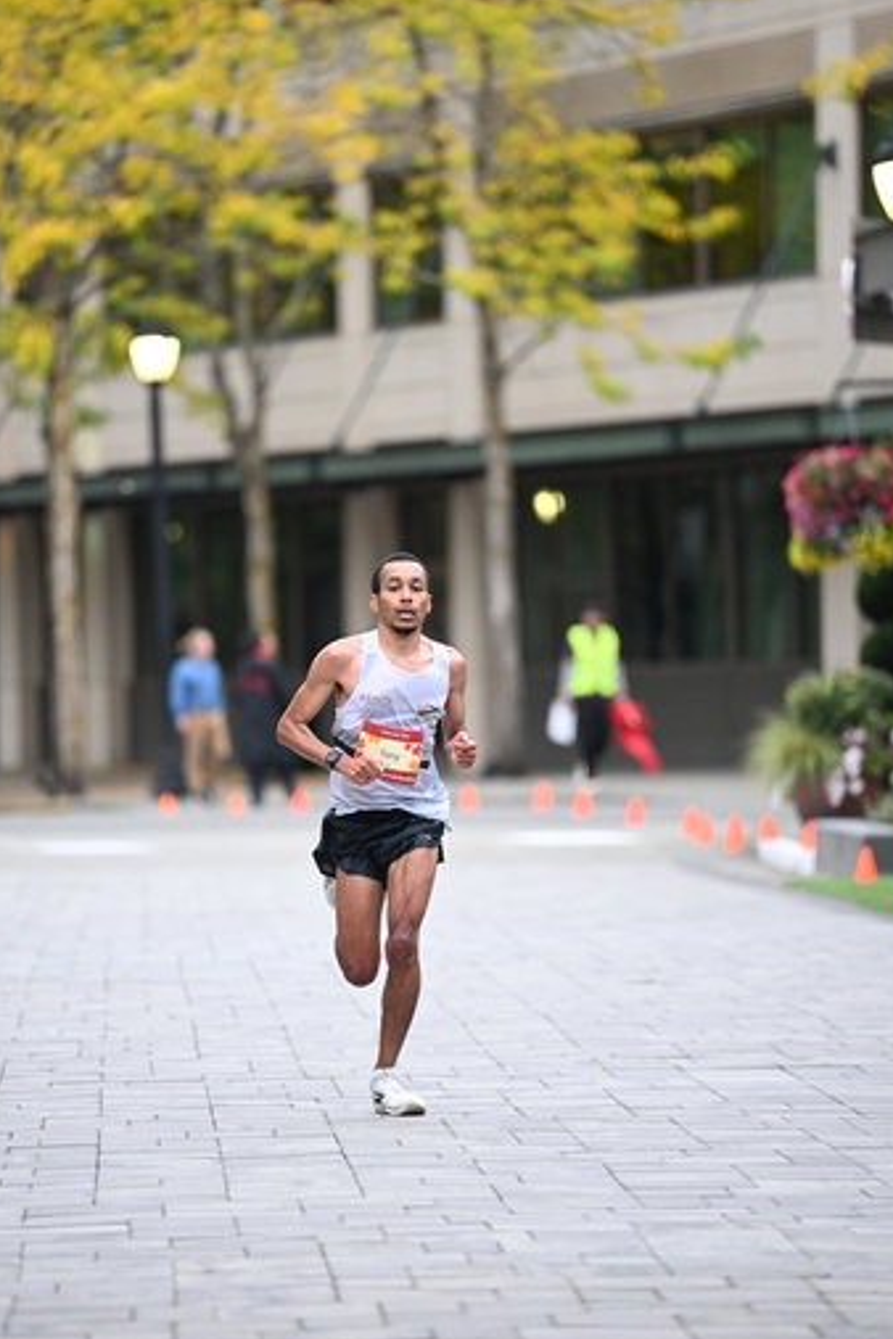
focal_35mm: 217
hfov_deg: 6.3
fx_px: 8074
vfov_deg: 9.5
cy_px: 668
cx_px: 432
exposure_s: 1/640
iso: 1600
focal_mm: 200
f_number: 2.8
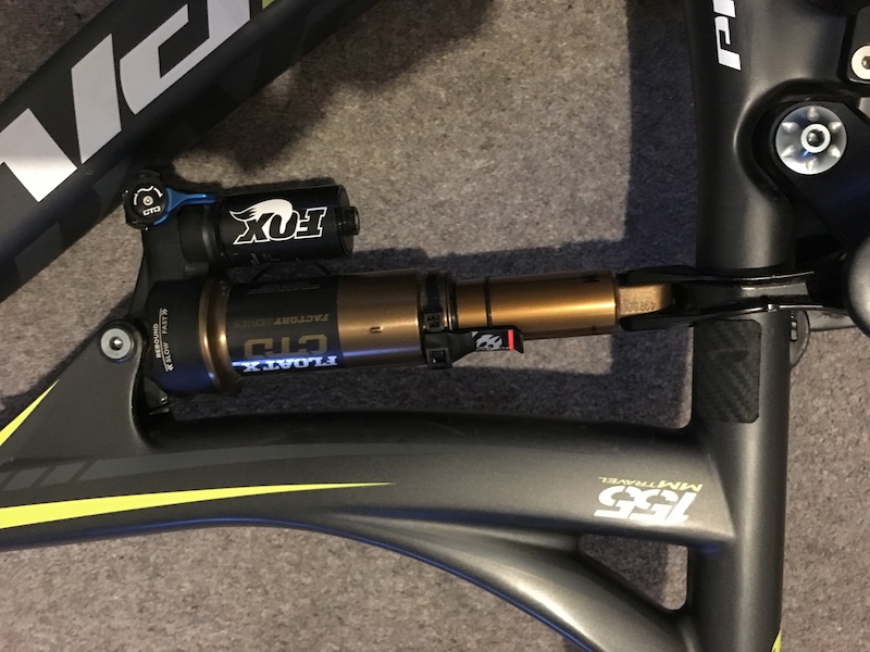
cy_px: 326
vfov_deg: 48.2
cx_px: 435
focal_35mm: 29
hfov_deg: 61.7
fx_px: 729
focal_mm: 4.15
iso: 800
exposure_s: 1/17
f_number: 2.2
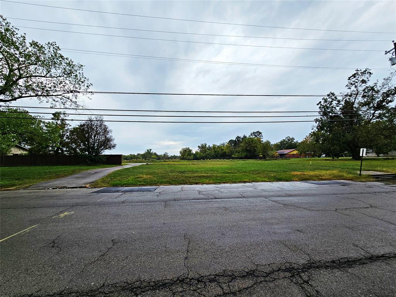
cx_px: 198
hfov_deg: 106.2
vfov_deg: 89.9
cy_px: 148
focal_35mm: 13
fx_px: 149
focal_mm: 2.2
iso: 50
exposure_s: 1/890
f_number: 2.2
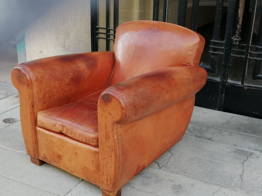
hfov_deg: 41.2
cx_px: 131
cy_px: 98
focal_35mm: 46
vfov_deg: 31.5
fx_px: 348
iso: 50
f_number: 1.8
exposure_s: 1/166
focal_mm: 3.62
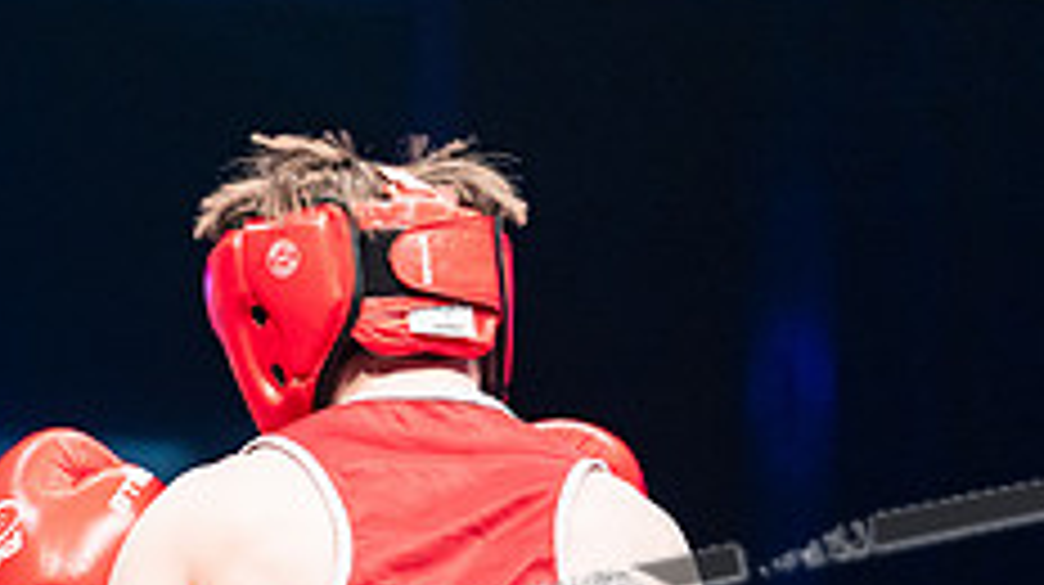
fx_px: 6527
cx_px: 9
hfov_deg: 9.1
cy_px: 767
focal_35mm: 236
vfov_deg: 5.1
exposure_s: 1/1250
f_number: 2
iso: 3200
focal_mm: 90
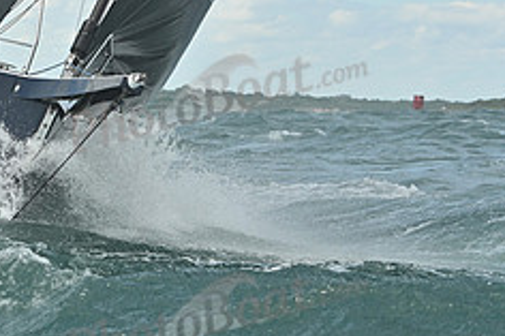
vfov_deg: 7.1
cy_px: 18
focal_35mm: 192
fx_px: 2691
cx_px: -43
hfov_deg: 10.6
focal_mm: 78
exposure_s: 1/1250
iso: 250
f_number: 8
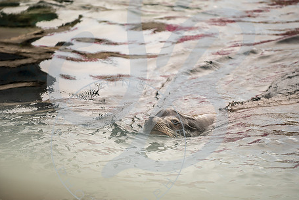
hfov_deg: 8.1
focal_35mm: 255
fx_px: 2119
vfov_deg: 5.4
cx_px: 151
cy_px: 90
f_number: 2.8
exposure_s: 1/400
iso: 100
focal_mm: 200
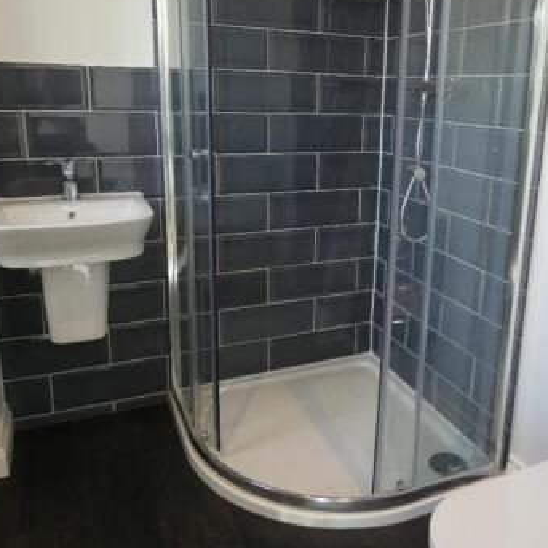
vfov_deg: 53.7
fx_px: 537
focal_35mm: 30
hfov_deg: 53.5
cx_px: 341
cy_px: 223
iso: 160
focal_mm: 3.6
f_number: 2.8
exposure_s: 1/60
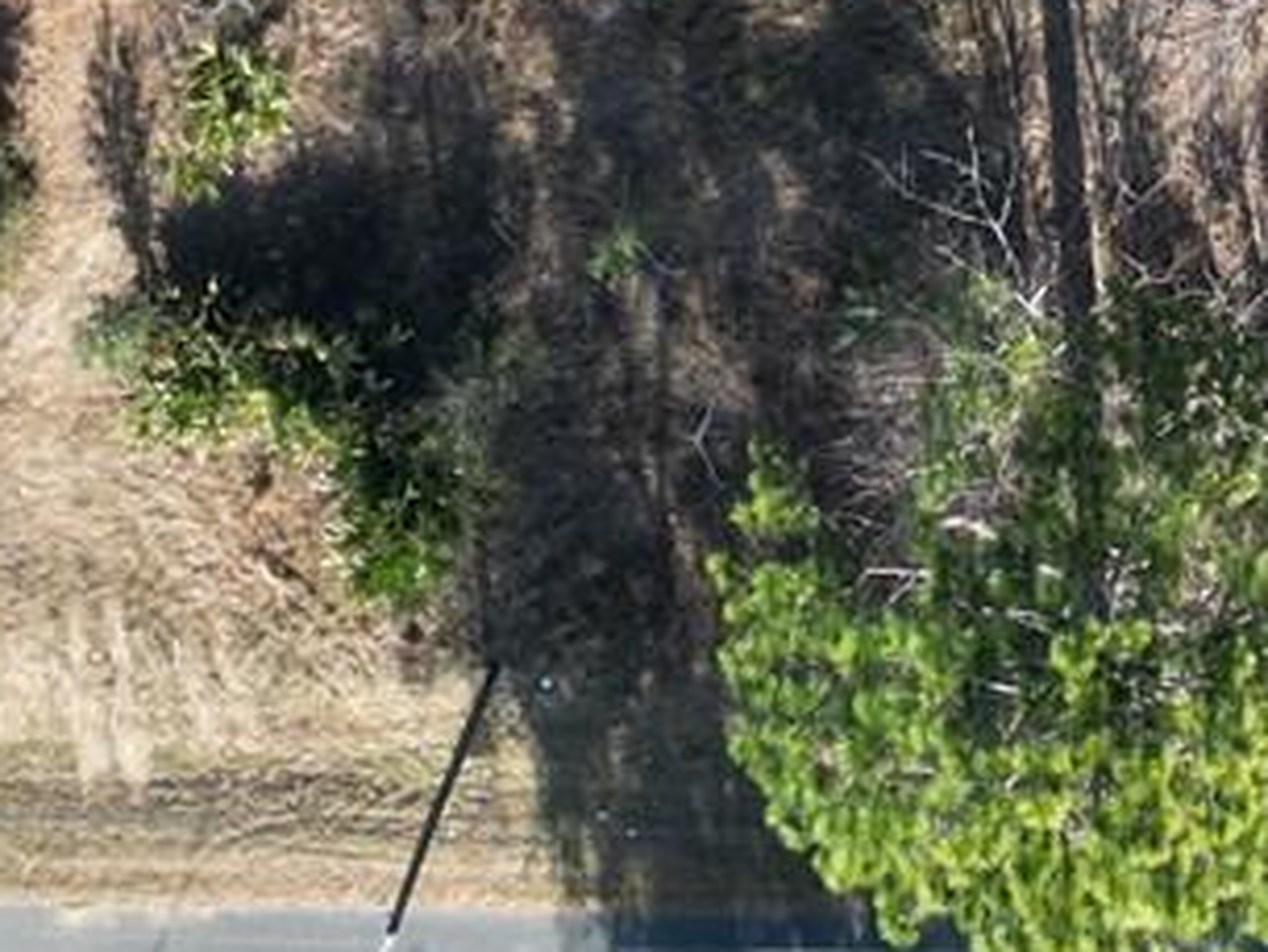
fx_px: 4617
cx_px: 1351
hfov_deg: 15.3
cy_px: -1422
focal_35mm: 126
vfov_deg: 10.1
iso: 120
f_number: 1.7
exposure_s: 1/800
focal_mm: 6.72
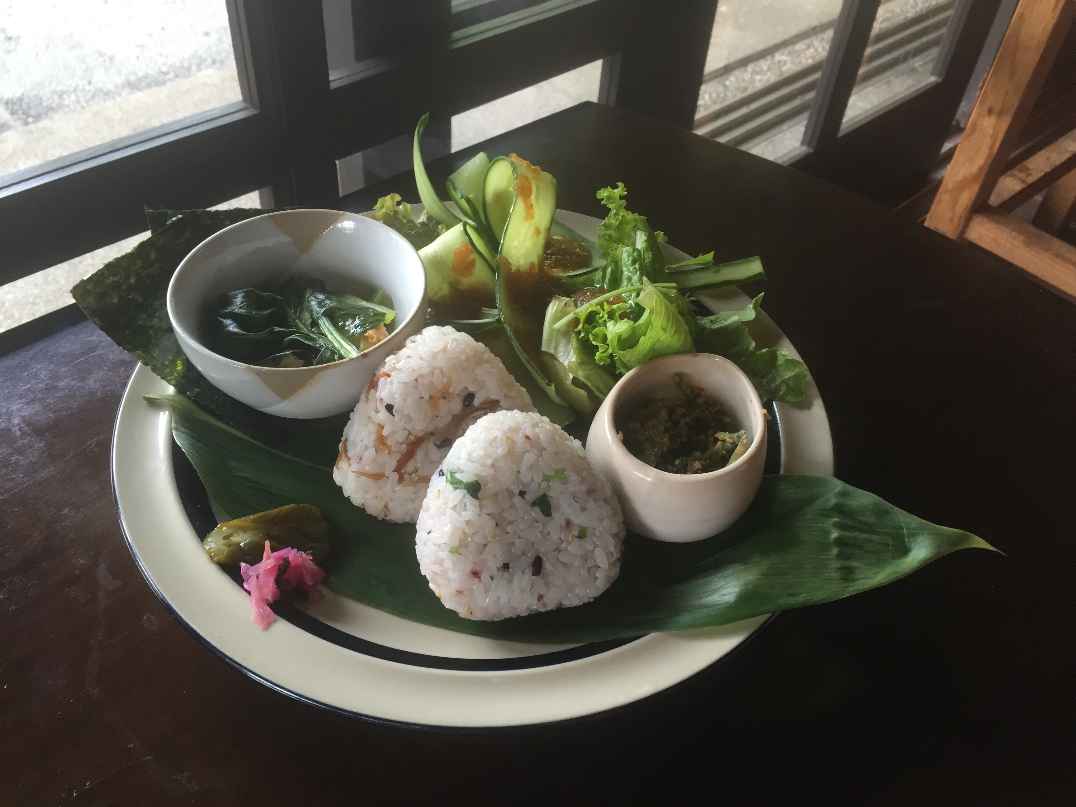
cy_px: 404
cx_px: 538
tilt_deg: -45.1
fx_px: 901
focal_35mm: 29
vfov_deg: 48.2
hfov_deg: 61.7
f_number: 2.2
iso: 32
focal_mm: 4.15
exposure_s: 1/30
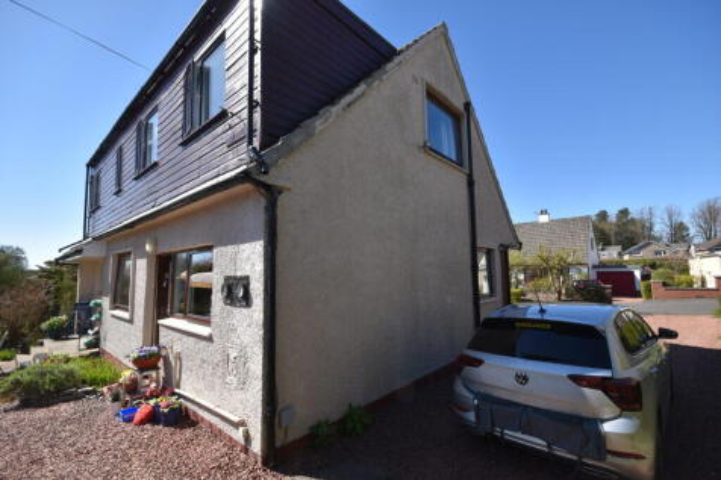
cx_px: 360
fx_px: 300
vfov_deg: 77.3
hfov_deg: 100.4
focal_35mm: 15
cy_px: 240
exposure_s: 1/250
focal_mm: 10
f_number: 8
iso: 200
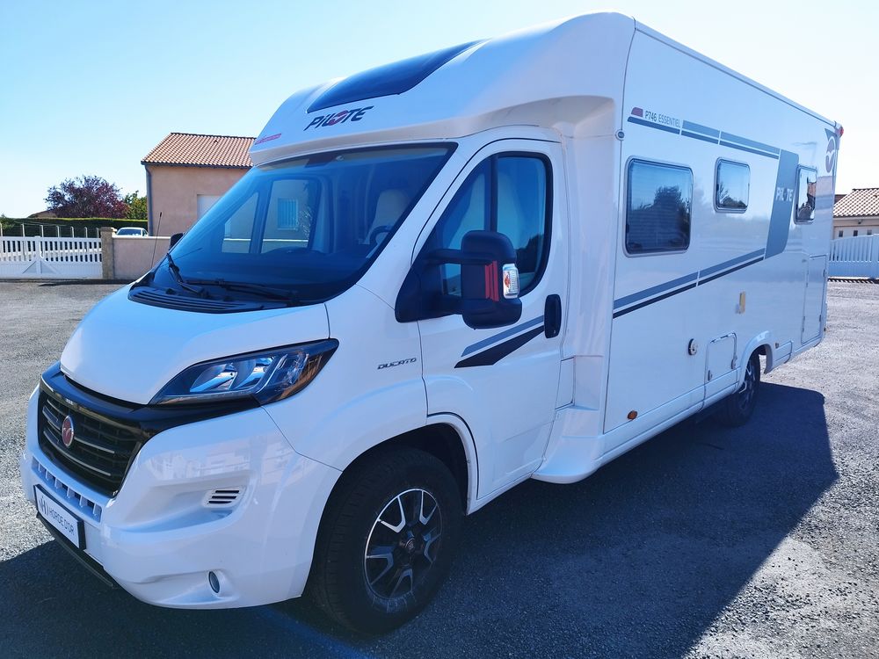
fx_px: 609
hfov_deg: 71.6
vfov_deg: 56.8
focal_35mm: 24
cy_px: 330
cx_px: 440
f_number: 1.89
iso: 50
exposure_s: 1/873
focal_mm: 5.89
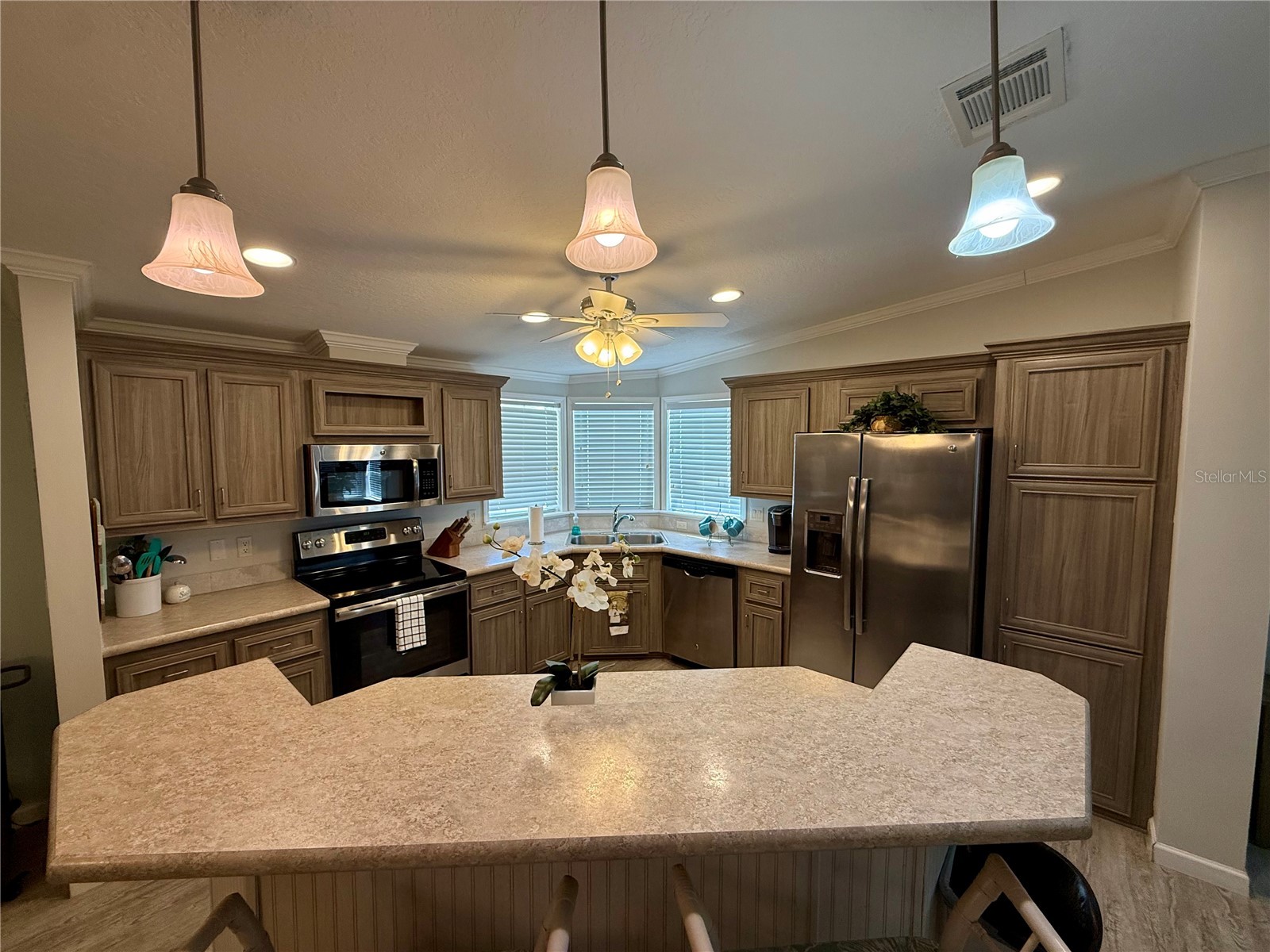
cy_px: 476
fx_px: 514
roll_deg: +0.1
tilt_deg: -3.9
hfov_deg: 102.1
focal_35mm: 14
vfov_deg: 85.7
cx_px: 635
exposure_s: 1/120
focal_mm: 2.22
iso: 125
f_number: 2.2
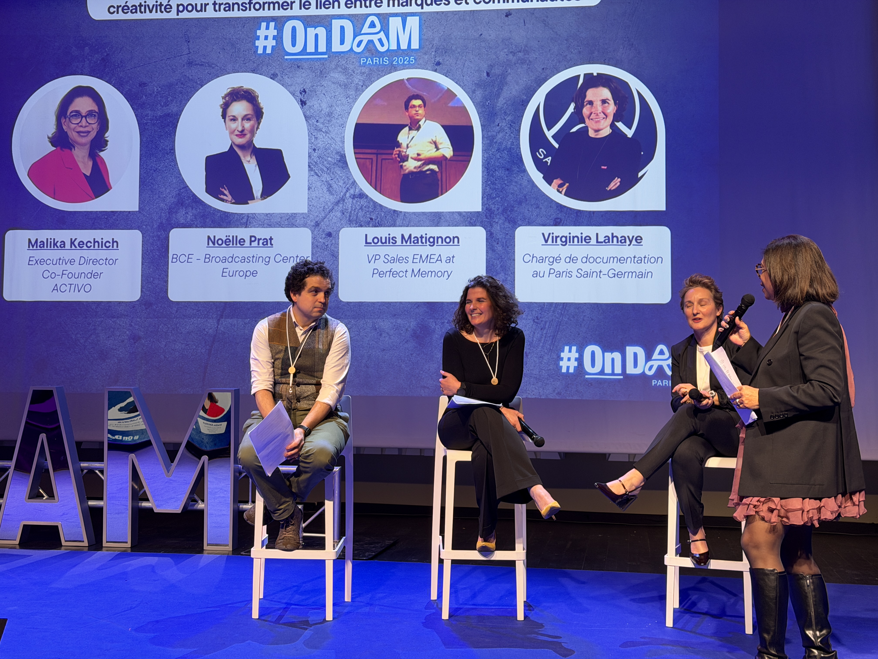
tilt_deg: -0.2
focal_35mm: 48
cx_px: 439
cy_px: 330
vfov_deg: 30.3
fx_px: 1217
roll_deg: -0.2
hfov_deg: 39.7
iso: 100
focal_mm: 6.76
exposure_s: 1/50
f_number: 1.78
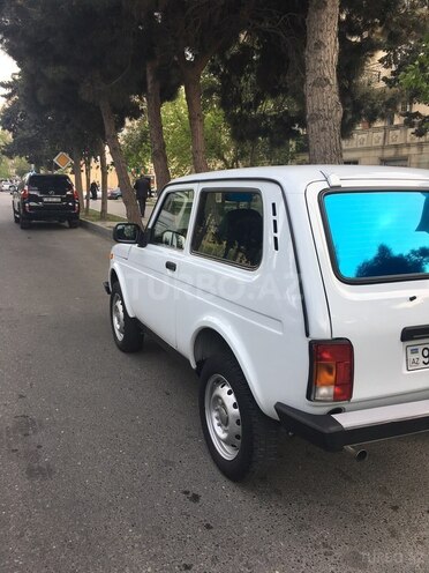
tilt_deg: -11.2
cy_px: 286
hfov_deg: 48.2
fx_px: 479
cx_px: 214
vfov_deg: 61.7
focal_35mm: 29
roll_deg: -0.9
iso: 25
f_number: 2.2
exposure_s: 1/229
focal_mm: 4.15
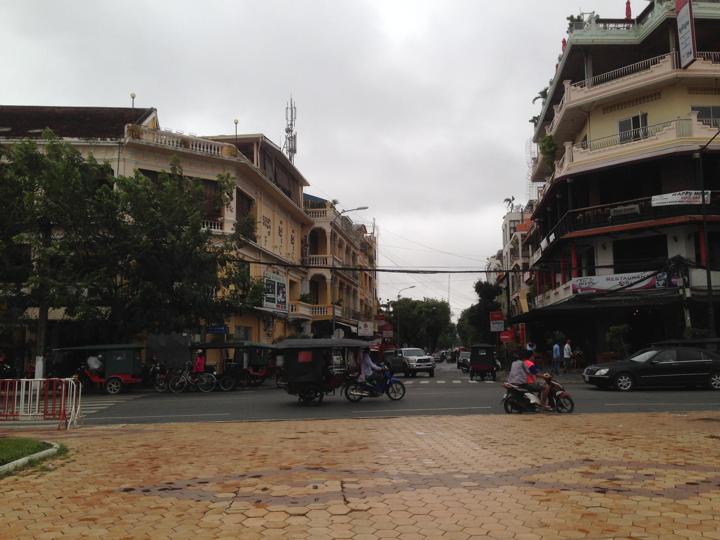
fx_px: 686
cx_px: 360
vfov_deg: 42.9
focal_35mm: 33
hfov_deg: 55.4
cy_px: 270
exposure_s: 1/423
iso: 50
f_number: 2.4
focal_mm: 4.12
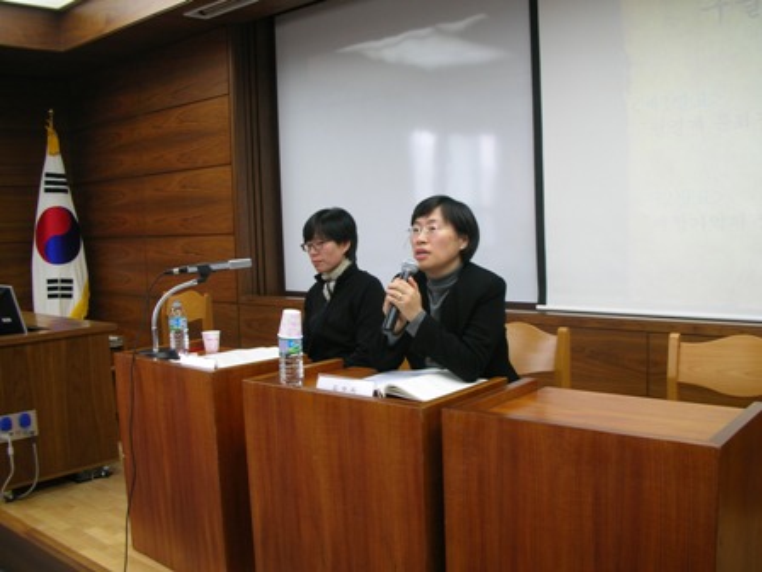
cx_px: 381
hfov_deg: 52.6
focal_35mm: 35
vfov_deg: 40.7
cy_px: 286
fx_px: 770
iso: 50
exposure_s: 1/10.4
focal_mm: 5.8
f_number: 3
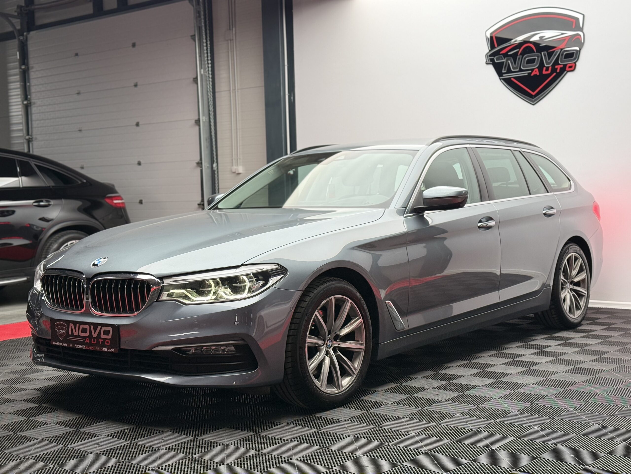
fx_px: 875
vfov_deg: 30.3
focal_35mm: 48
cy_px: 237
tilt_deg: -3.3
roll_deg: +1.2
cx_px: 316
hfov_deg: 39.7
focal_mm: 6.76
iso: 80
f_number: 1.78
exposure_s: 1/101
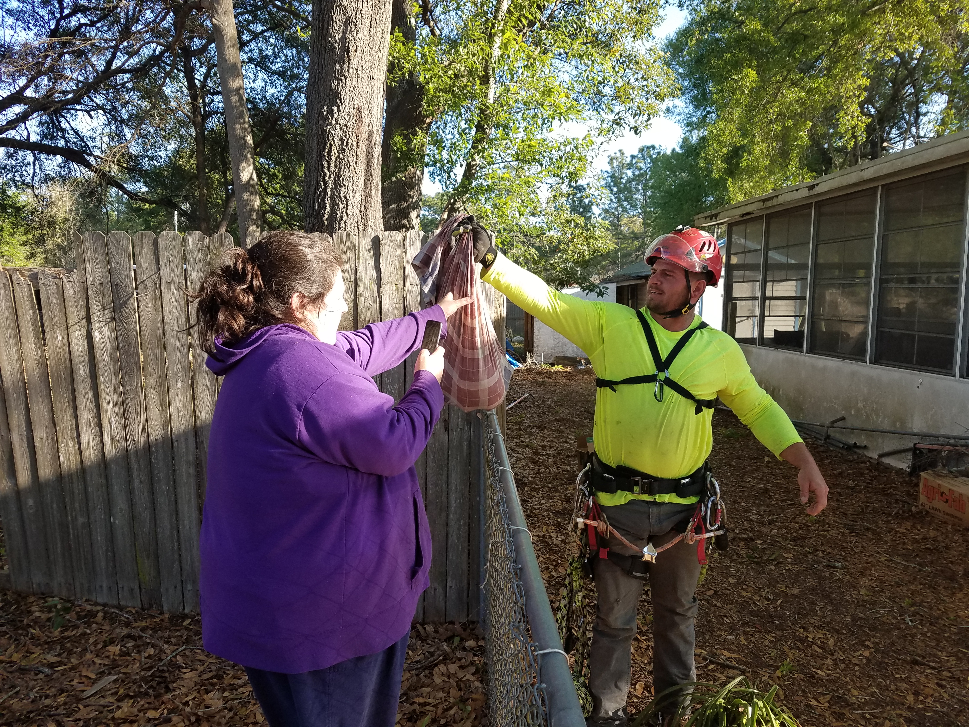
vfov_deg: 53.1
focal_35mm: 26
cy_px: 364
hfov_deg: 67.3
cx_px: 484
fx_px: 728
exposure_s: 1/334
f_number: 1.7
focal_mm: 4.2
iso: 40
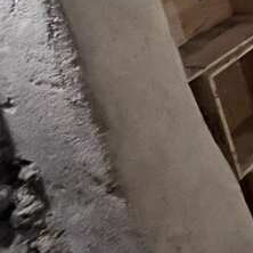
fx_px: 513
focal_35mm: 62
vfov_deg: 22.3
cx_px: 666
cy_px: -136
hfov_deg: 13.6
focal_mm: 1.57
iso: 640
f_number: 1.8
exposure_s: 1/50
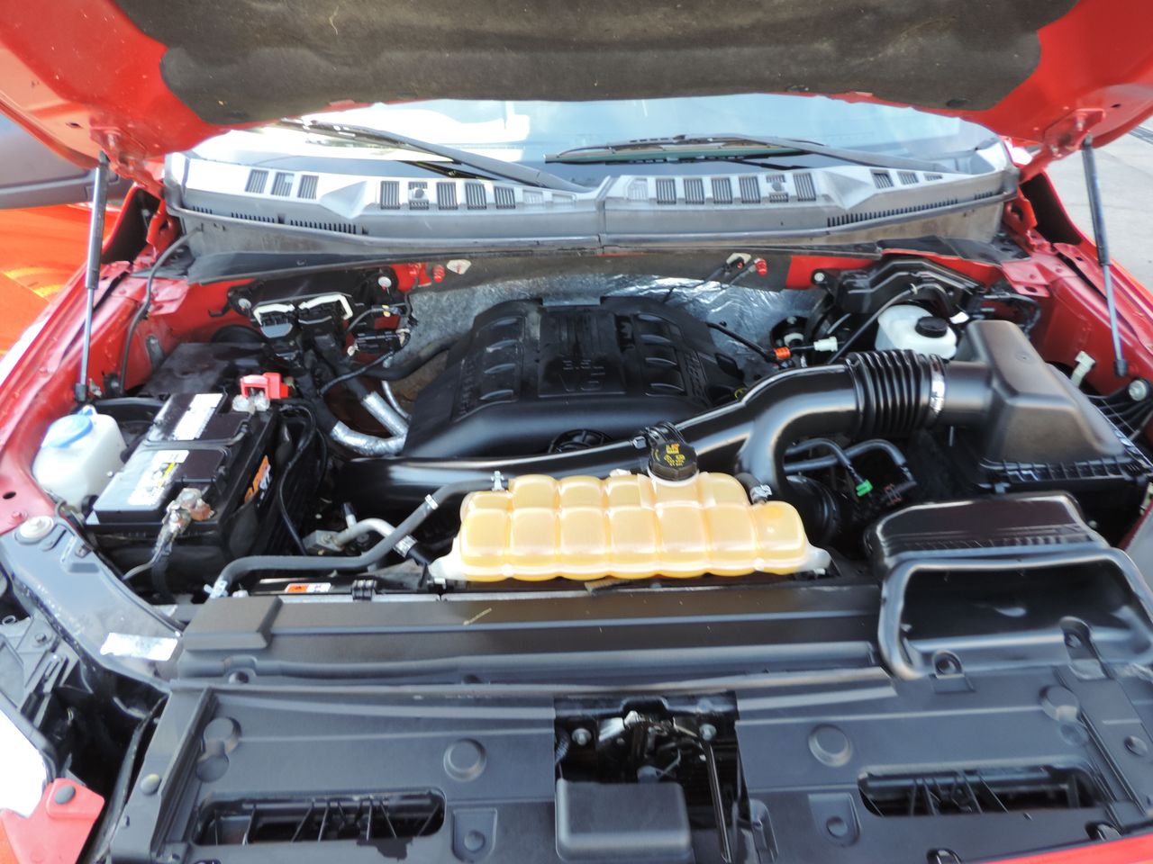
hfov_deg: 71.6
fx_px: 799
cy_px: 432
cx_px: 576
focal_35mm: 24
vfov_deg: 56.8
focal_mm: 4.3
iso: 125
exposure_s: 1/30
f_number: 3
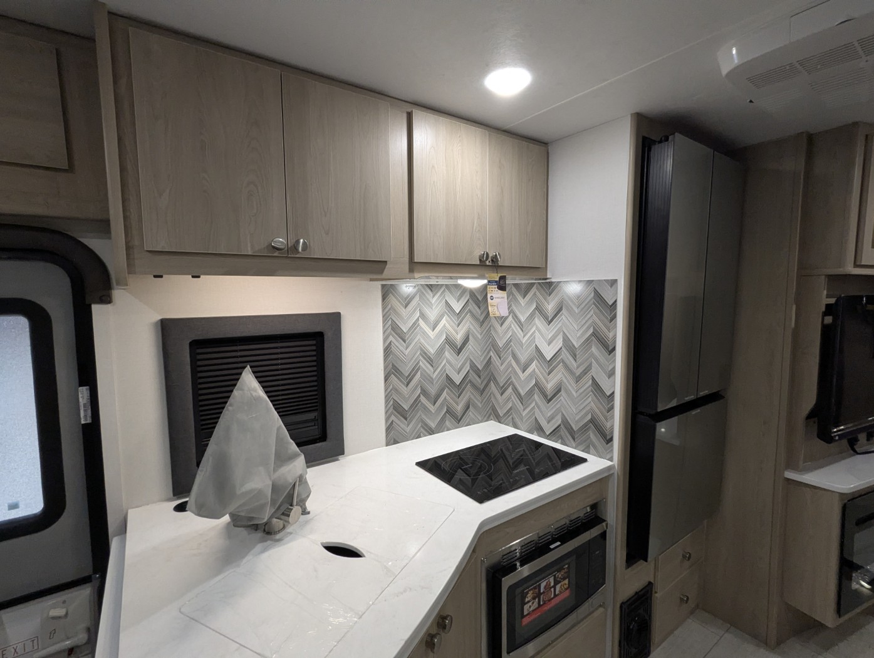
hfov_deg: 94.4
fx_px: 404
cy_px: 329
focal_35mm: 16
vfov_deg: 78.2
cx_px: 437
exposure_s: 1/92.5
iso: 343
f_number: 2.2
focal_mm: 2.35
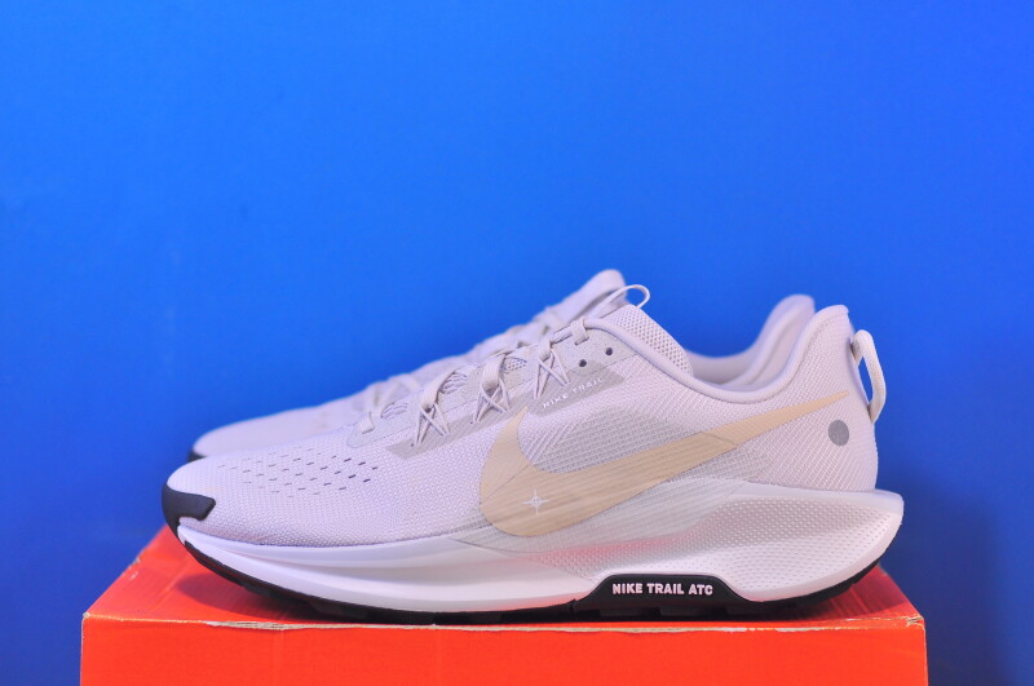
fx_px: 2151
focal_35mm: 75
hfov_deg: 27.0
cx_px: 517
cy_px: 343
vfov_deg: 18.1
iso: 250
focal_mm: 50
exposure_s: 1/320
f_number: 2.5
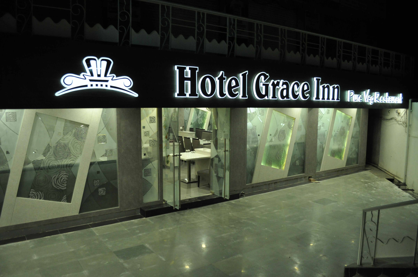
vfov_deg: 47.8
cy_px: 138
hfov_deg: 67.4
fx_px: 313
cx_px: 209
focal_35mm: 27
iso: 800
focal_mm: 18
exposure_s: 1/60
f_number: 3.5
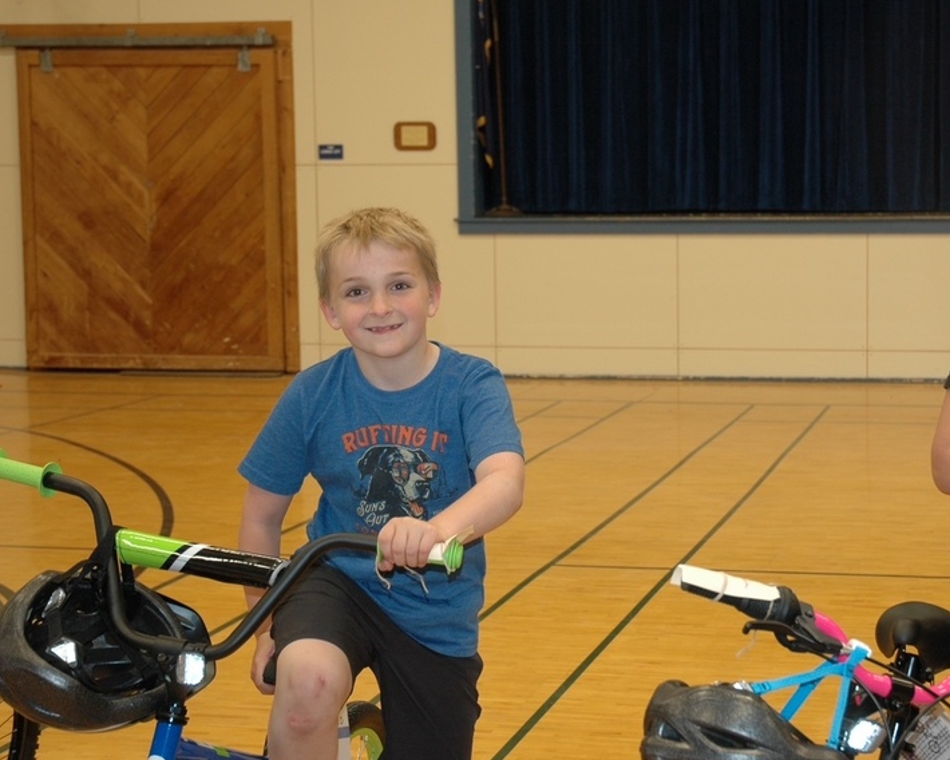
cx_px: 669
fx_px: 1940
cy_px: 355
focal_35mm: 69
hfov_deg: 27.3
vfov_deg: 22.2
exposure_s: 1/80
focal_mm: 34
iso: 400
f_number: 4.2
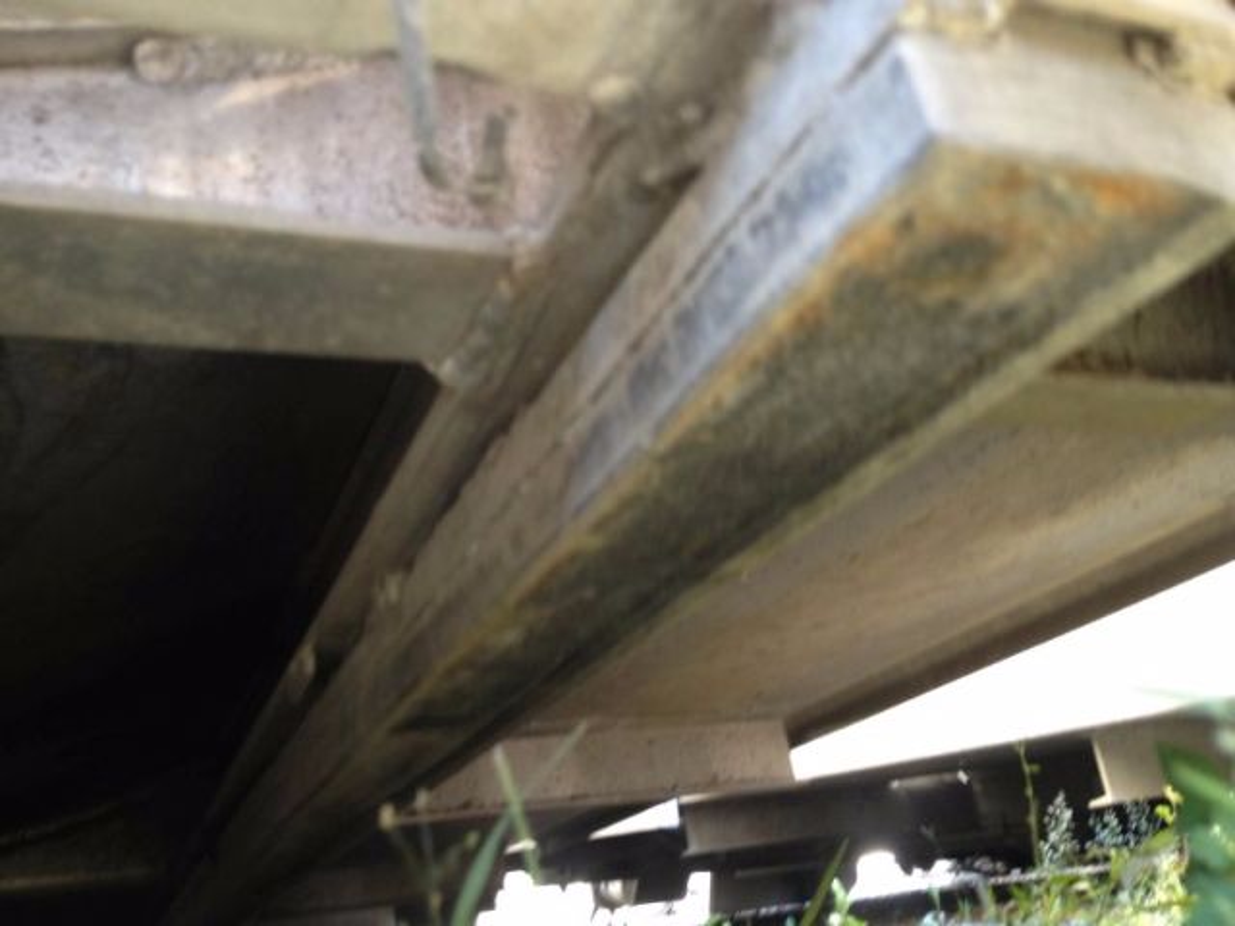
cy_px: 463
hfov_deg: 52.6
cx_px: 618
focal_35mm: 35
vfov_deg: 40.7
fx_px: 1249
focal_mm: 4.28
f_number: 2.4
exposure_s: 1/20
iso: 50
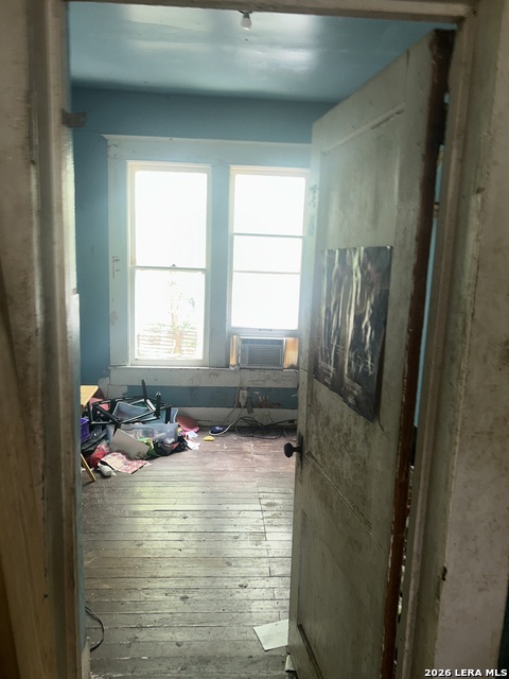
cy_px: 340
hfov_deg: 53.1
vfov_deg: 67.3
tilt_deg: -9.9
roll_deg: -3.9
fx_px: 510
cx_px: 254
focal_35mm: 26
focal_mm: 5.7
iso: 32
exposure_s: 1/17
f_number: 1.5
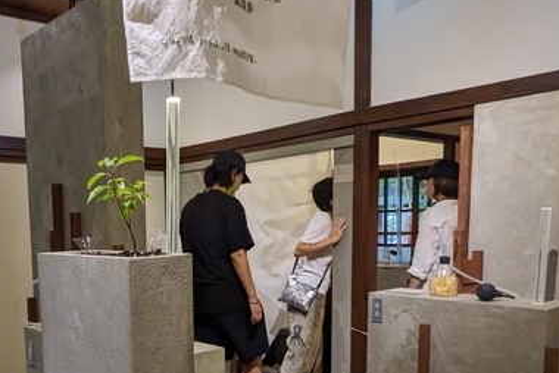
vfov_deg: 36.7
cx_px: 152
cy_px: 295
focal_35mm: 35
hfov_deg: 52.4
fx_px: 544
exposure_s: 1/40
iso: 317
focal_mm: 2.22
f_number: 2.2
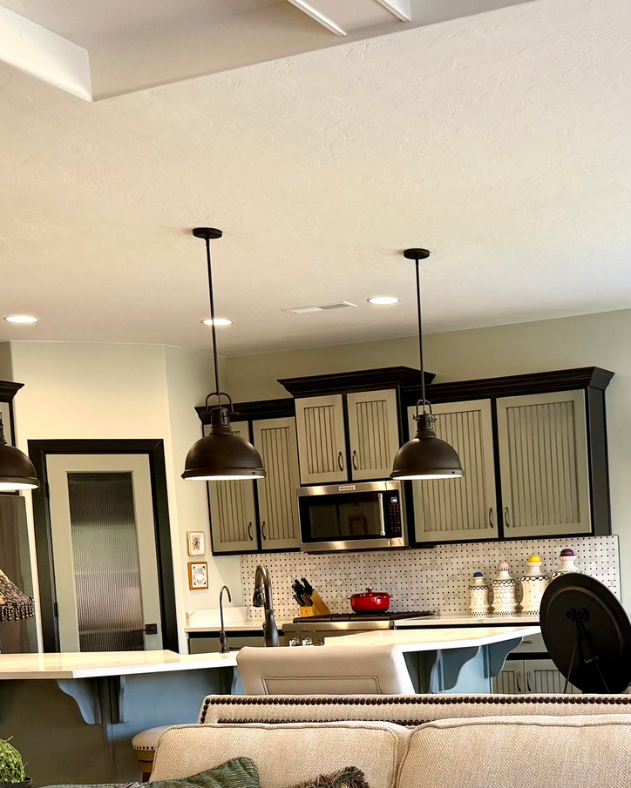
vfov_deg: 34.3
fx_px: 1237
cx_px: 537
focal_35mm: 53
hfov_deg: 27.8
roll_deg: +2.9
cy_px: 625
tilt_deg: -3.9
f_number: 1.78
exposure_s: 1/130
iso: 200
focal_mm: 6.76
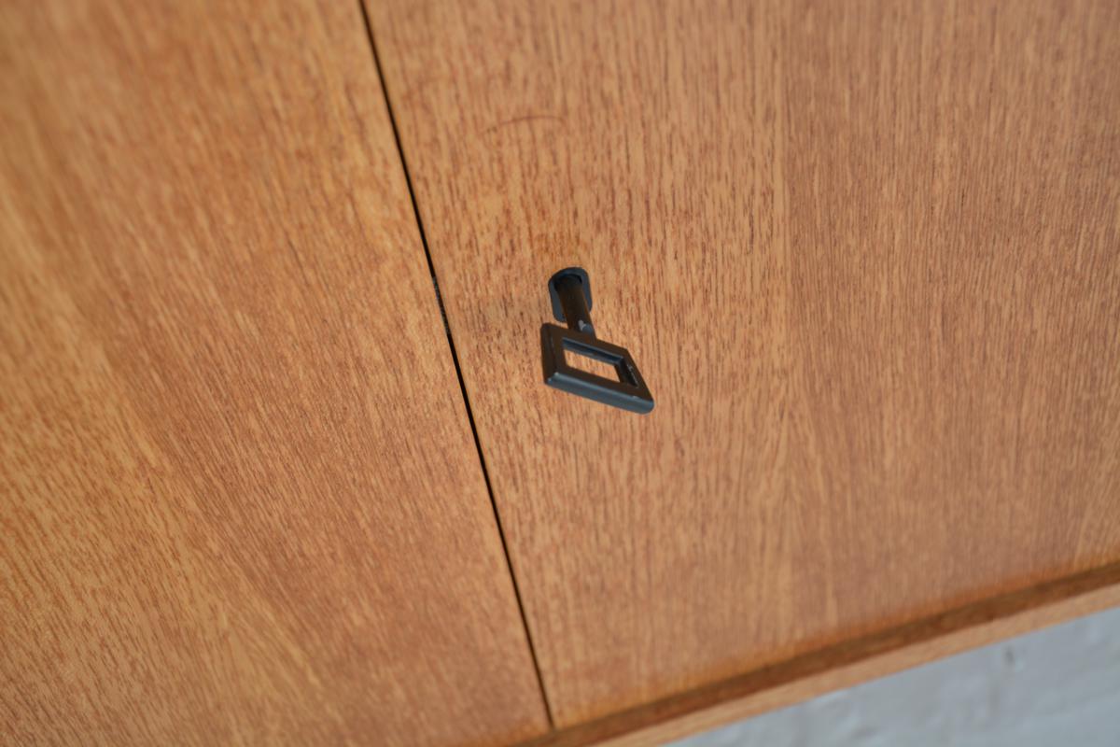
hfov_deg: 33.4
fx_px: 1867
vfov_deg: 22.6
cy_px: 374
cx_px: 560
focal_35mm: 60
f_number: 4.5
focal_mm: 40
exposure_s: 1/125
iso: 250
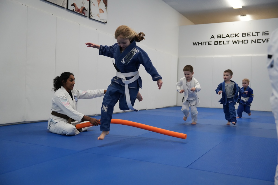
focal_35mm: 38
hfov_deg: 50.7
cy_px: 92
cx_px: 139
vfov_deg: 35.1
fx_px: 293
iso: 5000
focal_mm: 38
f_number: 2.8
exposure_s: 1/800
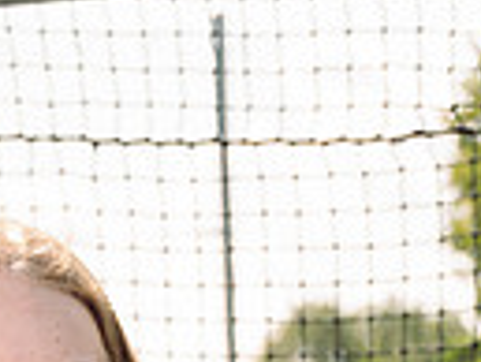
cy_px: 828
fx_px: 2281
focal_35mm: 164
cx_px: 82
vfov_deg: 8.4
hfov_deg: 12.0
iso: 100
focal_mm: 49
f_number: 5
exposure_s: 1/250
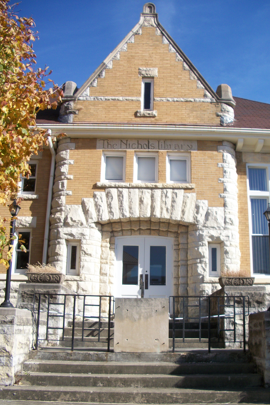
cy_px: 206
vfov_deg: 51.9
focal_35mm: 37
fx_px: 416
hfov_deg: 35.9
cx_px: 141
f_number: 3.1
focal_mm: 6.3
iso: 80
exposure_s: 1/800
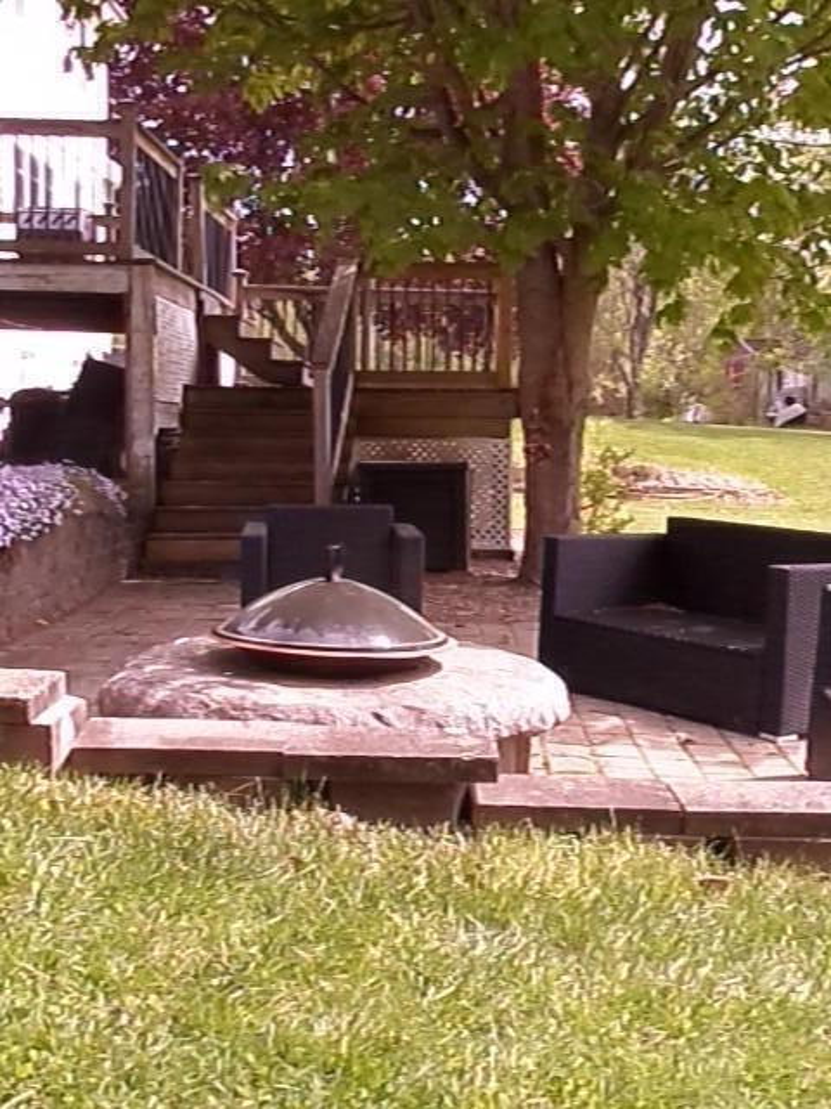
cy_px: 554
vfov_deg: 36.2
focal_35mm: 53
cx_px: 416
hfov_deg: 27.5
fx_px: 1696
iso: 160
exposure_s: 1/125
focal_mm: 8.7
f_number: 7.6
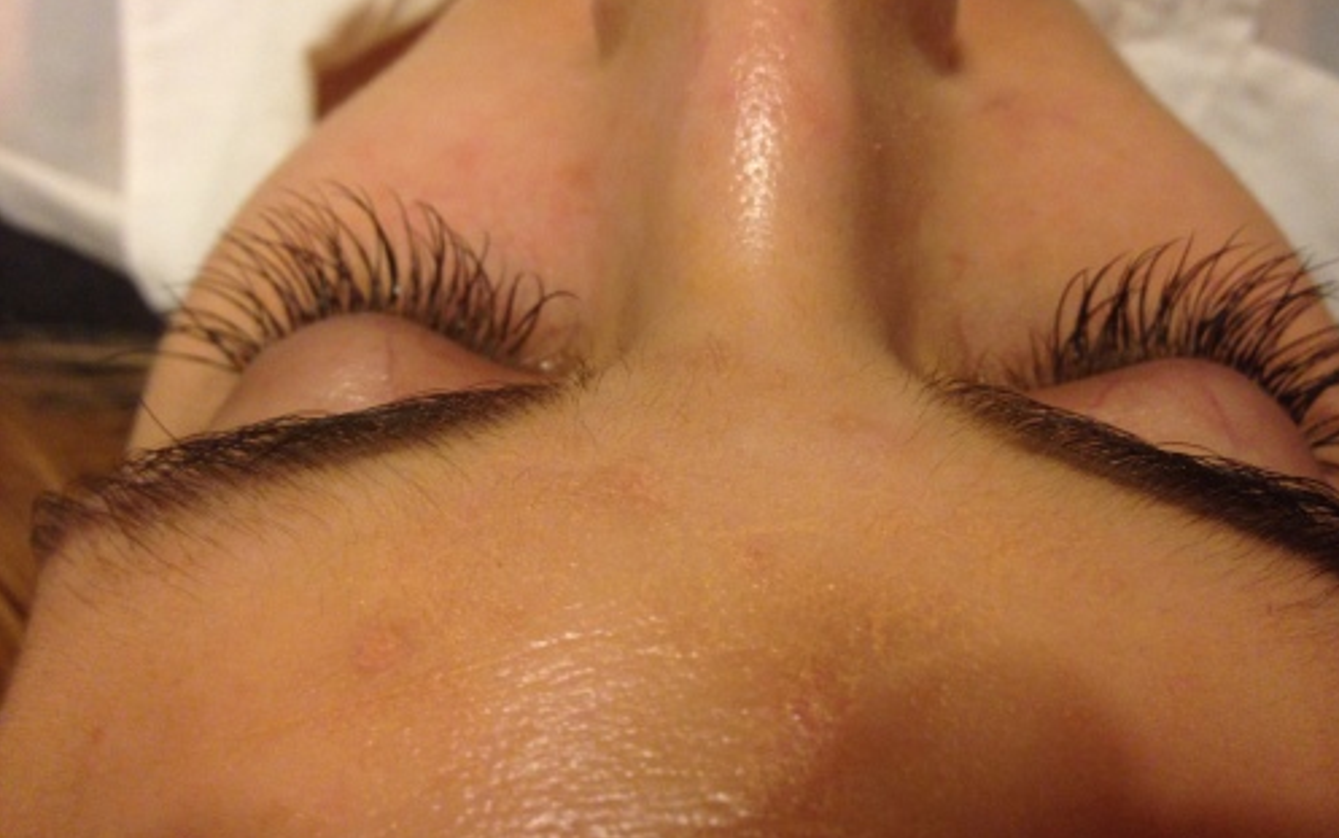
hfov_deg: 54.0
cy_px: 353
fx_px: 1314
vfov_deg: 35.3
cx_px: 687
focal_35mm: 36
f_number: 2.4
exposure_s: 1/20
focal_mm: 4.12
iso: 200
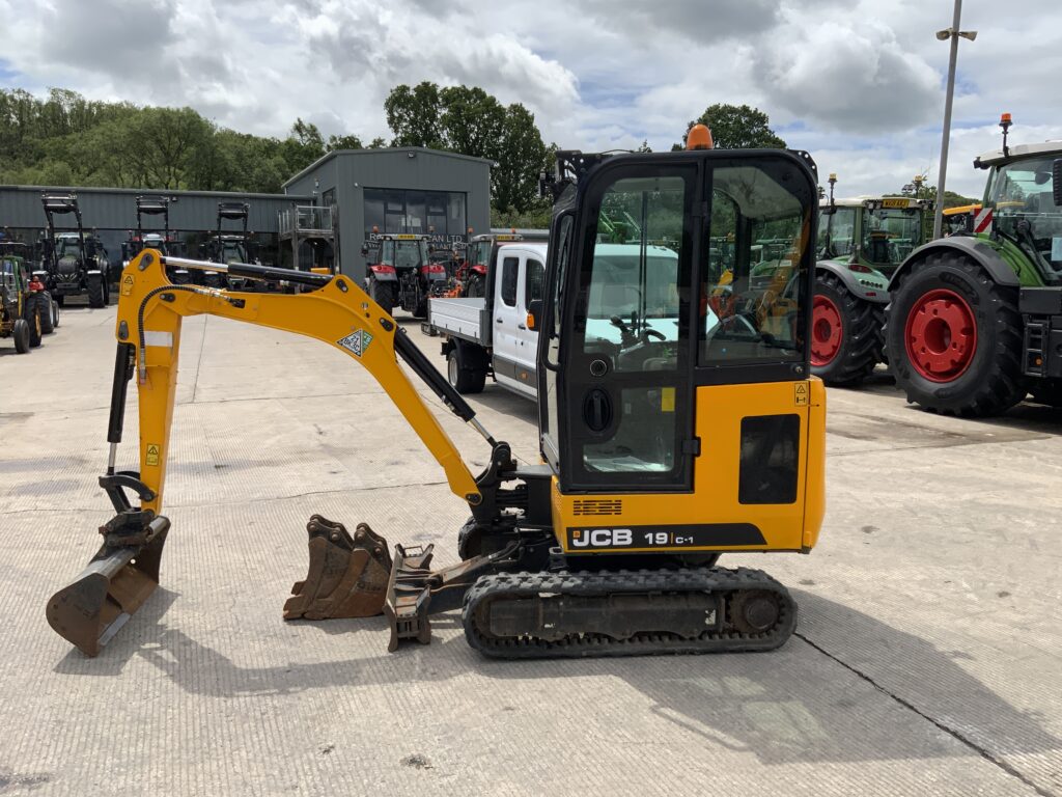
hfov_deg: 61.7
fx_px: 890
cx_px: 531
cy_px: 398
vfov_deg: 48.2
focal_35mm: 29
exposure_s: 1/2141
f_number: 1.8
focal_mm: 3
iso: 20
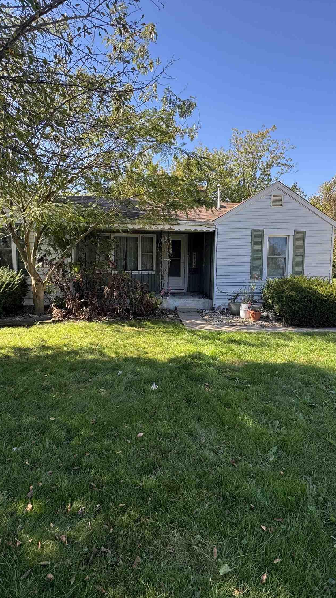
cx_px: 175
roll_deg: -0.7
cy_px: 299
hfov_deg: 53.6
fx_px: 333
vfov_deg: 83.8
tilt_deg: -7.7
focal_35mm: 21
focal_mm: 2.22
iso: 40
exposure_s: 1/255
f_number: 2.2
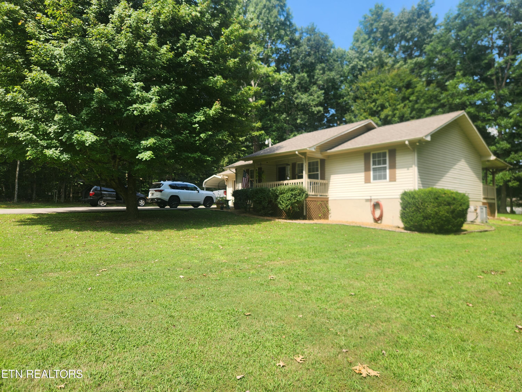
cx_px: 261
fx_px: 347
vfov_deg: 58.9
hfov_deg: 73.9
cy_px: 196
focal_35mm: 23
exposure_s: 1/697
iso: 20
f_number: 1.8
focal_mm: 5.4
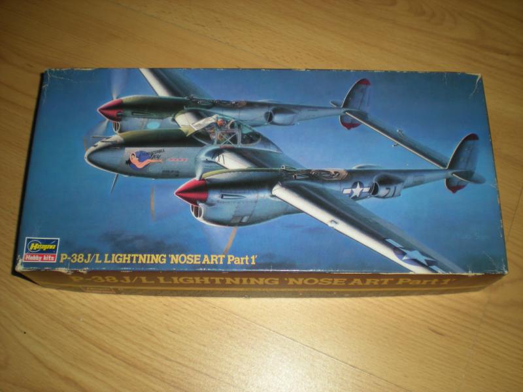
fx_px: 574
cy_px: 196
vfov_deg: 37.7
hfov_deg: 49.0
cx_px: 262
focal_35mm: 38
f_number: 3.1
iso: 64
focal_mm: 6.3
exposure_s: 1/60
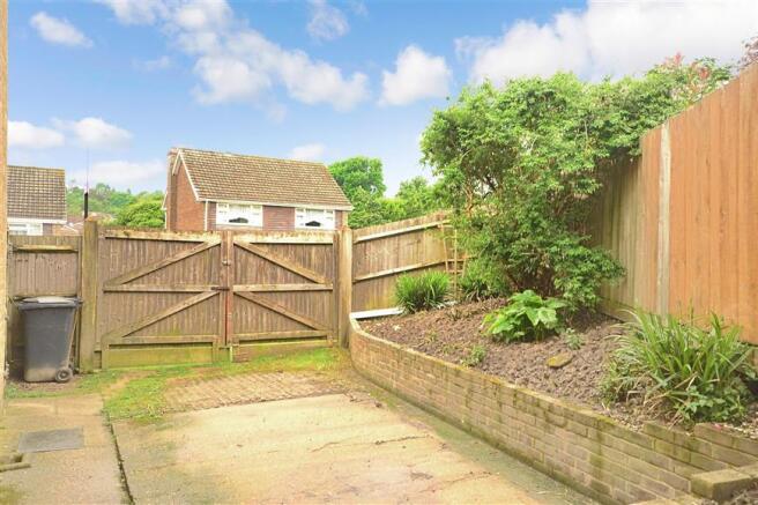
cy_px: 252
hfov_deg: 61.9
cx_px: 379
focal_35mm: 30
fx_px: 631
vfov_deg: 43.6
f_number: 7.1
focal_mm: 20
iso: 200
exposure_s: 1/25
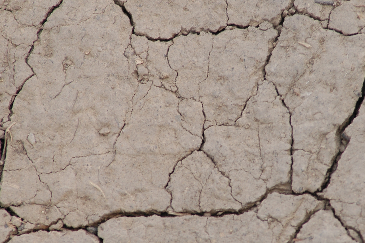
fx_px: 5075
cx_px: 233
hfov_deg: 4.1
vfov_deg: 2.7
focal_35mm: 501
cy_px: 162
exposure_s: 1/60
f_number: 9
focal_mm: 220
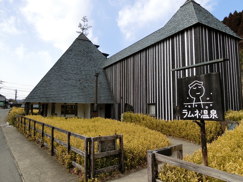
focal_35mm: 25
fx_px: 175
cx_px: 122
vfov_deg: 54.9
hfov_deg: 69.4
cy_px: 91
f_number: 3.5
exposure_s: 1/800
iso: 80
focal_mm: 4.5
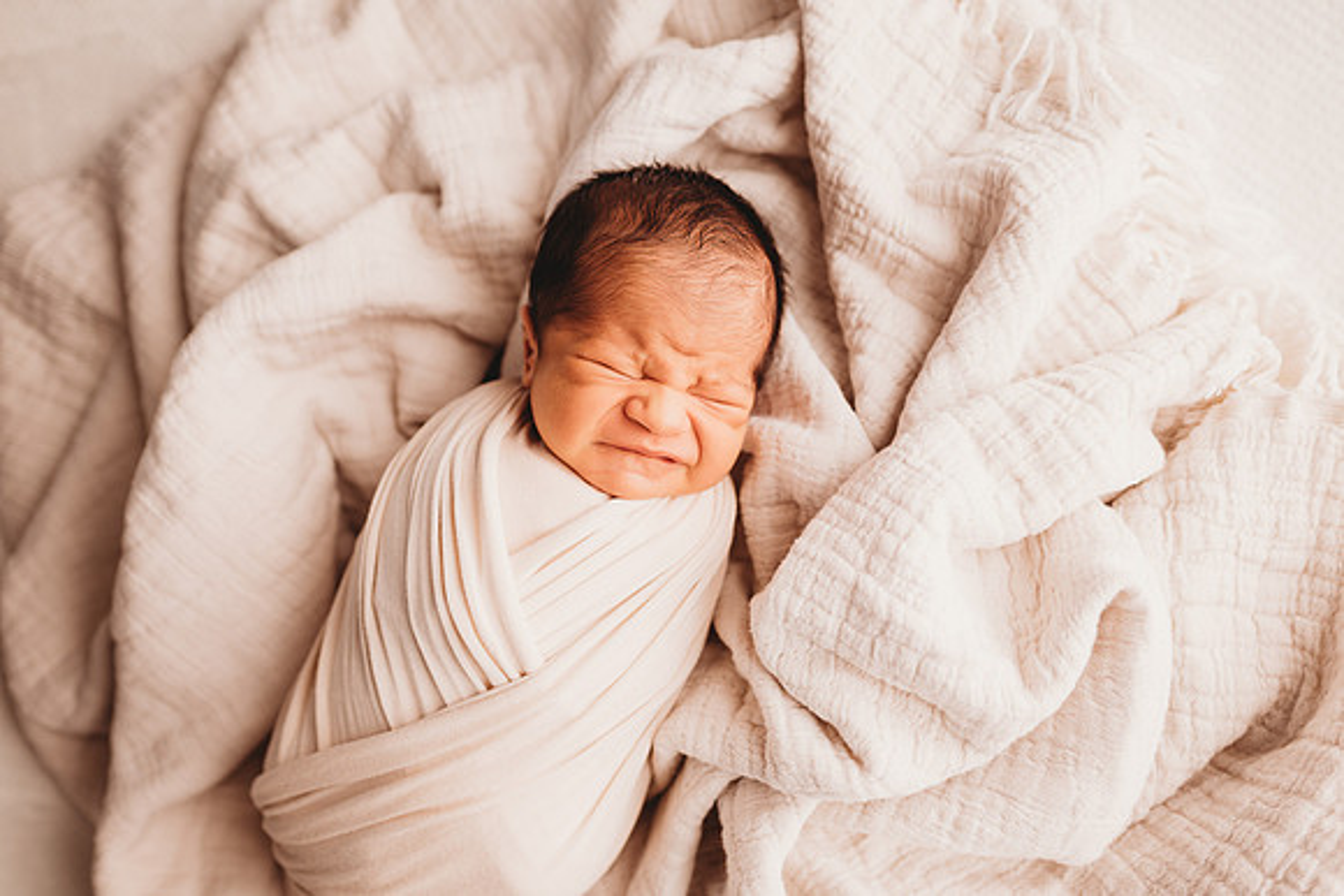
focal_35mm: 24
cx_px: 672
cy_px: 448
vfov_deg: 53.2
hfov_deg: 73.7
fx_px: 896
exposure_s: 1/160
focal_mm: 24
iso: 100
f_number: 2.5
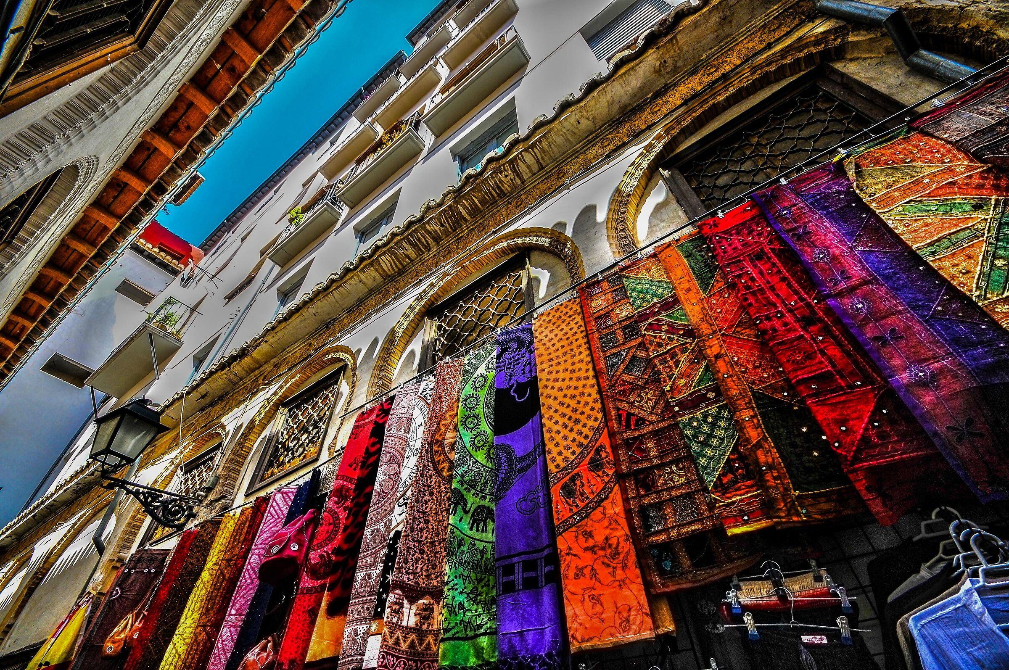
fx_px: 420
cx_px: 504
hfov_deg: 100.5
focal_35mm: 15
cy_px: 335
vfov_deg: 77.2
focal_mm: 10
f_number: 13
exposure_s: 1/80
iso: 400
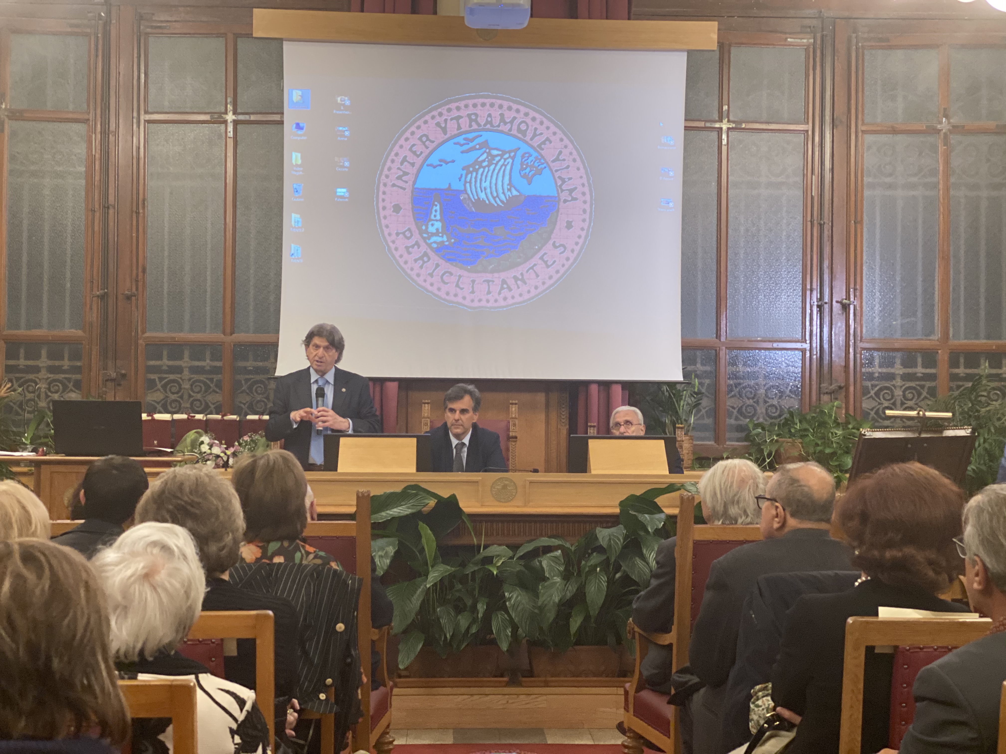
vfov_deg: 28.0
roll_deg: +0.0
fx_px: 1511
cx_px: 503
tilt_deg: +1.3
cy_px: 377
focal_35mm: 52
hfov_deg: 36.8
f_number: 2
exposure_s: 1/50
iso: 320
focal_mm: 6
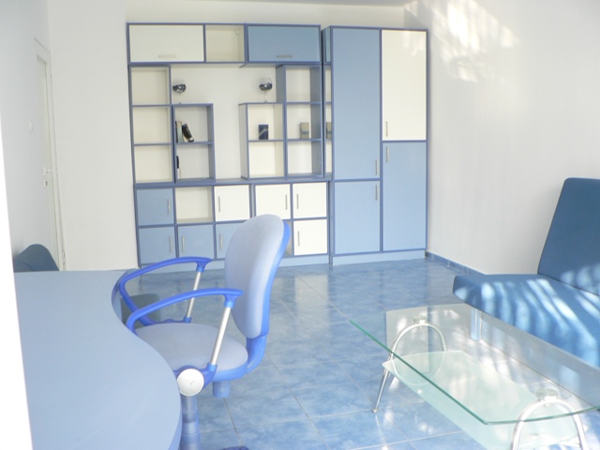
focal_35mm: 36
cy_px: 225
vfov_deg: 39.7
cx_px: 300
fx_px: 624
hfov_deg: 51.4
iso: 80
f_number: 2.8
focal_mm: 6
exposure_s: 1/15
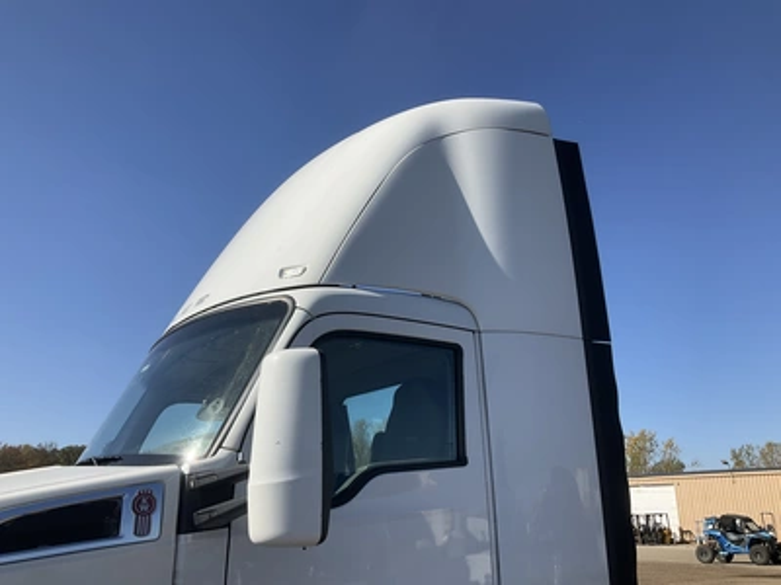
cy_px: 292
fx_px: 654
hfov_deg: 61.7
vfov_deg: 48.2
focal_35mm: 29
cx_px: 390
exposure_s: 1/2058
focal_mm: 3
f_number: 1.8
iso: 25
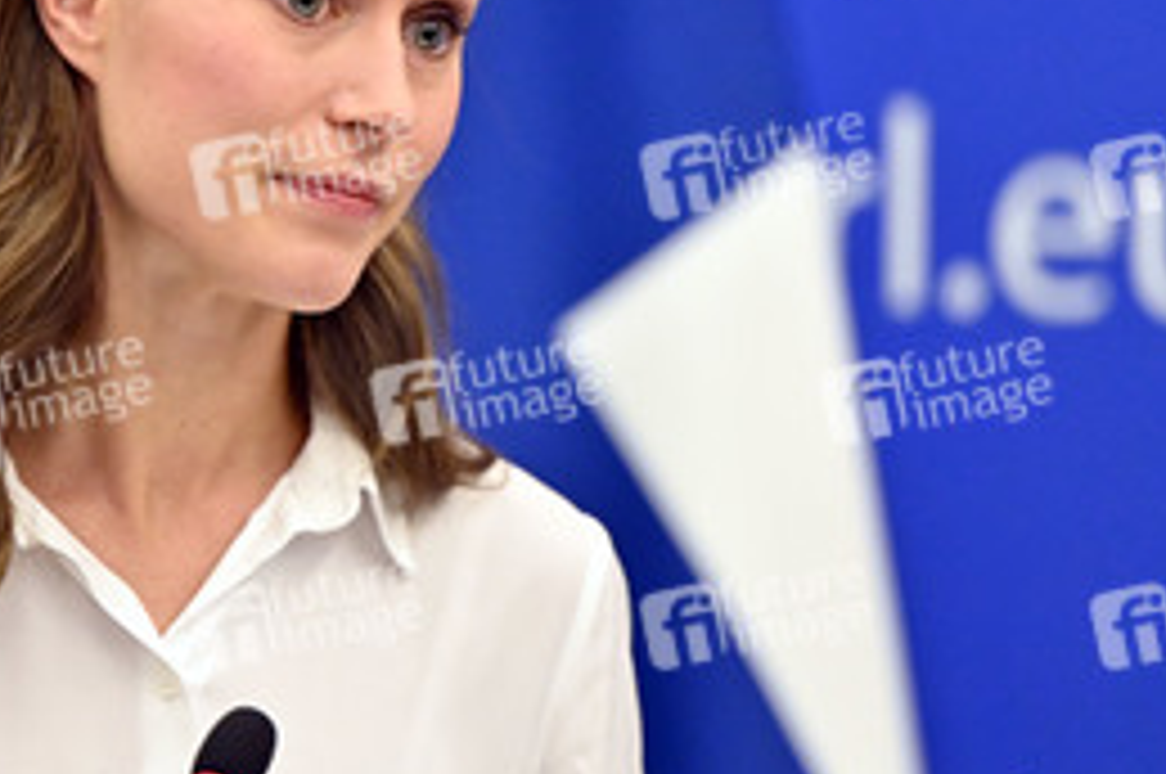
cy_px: 279
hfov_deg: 5.9
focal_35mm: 348
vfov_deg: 3.9
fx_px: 11257
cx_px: 367
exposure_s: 1/800
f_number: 2.8
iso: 5000
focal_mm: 200
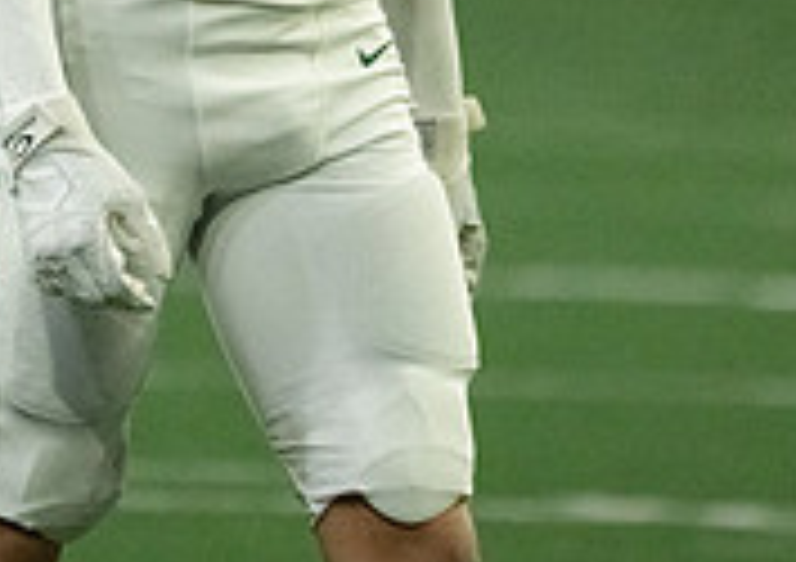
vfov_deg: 1.0
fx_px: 31867
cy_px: -374
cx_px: 148
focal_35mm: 1415
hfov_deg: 1.4
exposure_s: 1/1250
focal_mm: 400
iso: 12800
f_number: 5.6
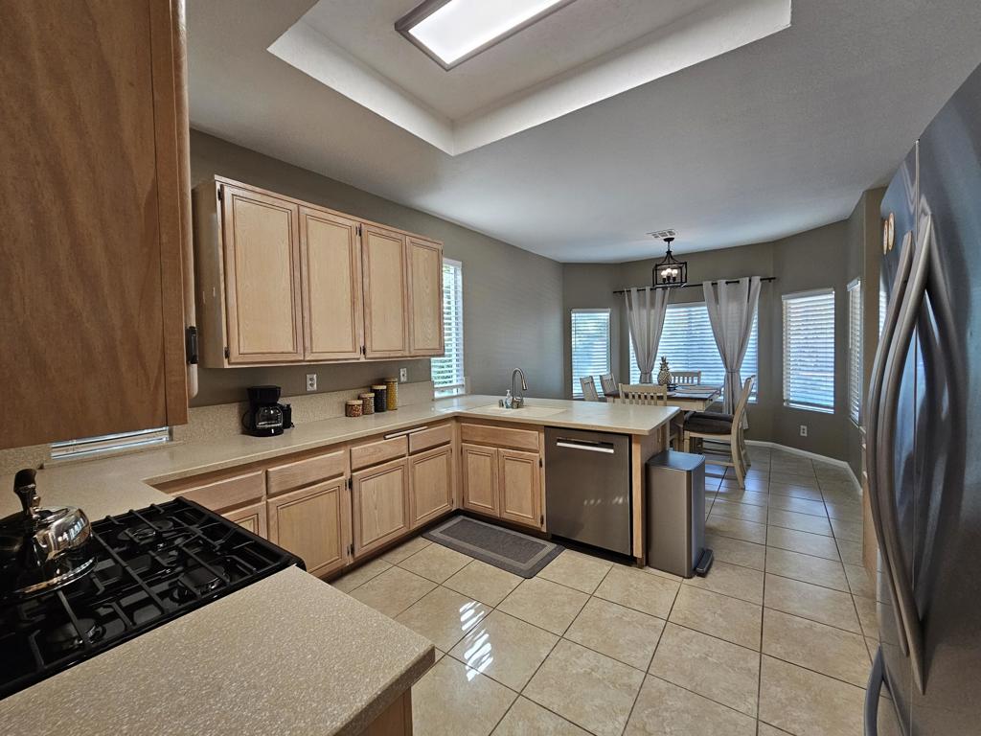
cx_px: 490
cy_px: 368
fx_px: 368
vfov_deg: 89.9
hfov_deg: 106.2
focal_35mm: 13
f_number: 2.2
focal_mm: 2.2
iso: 160
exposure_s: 1/60
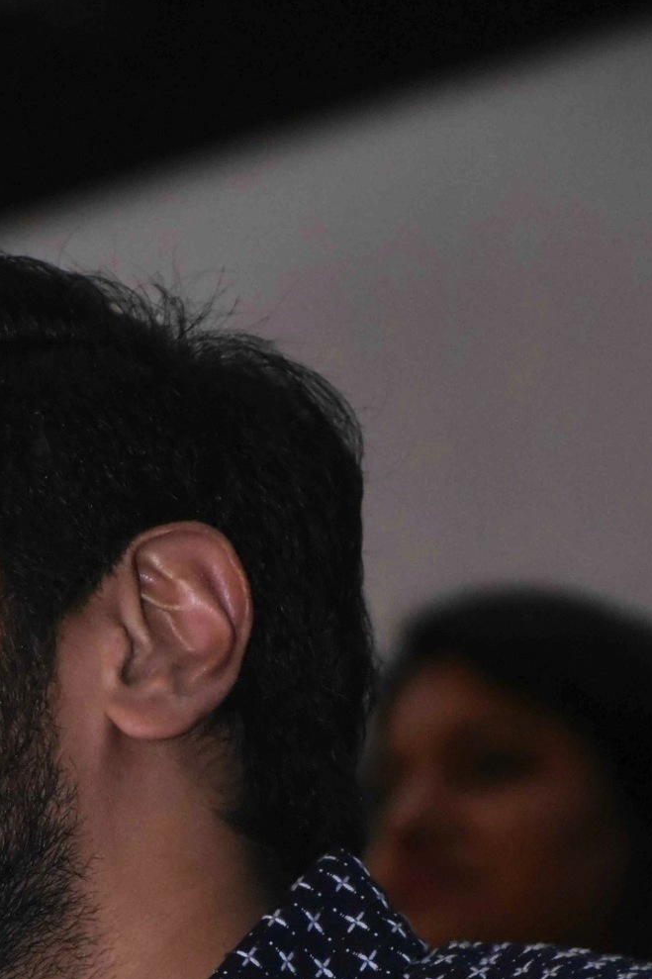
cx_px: 119
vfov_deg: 5.0
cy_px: 929
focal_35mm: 414
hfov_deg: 3.3
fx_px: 11250
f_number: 5.6
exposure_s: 1/100
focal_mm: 140
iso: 8000
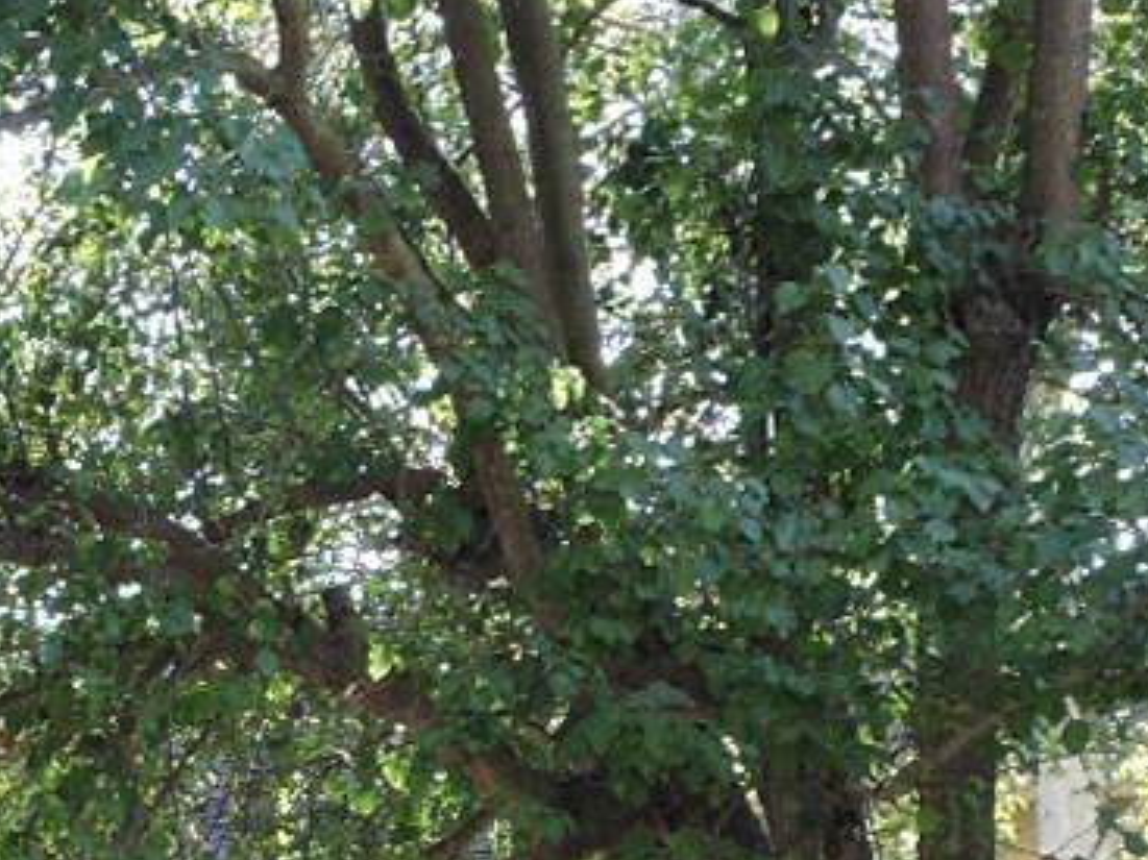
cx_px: -282
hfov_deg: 13.3
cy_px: 1245
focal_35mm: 144
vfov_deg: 10.0
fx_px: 4774
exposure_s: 1/40
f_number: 4.5
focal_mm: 5.9
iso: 100
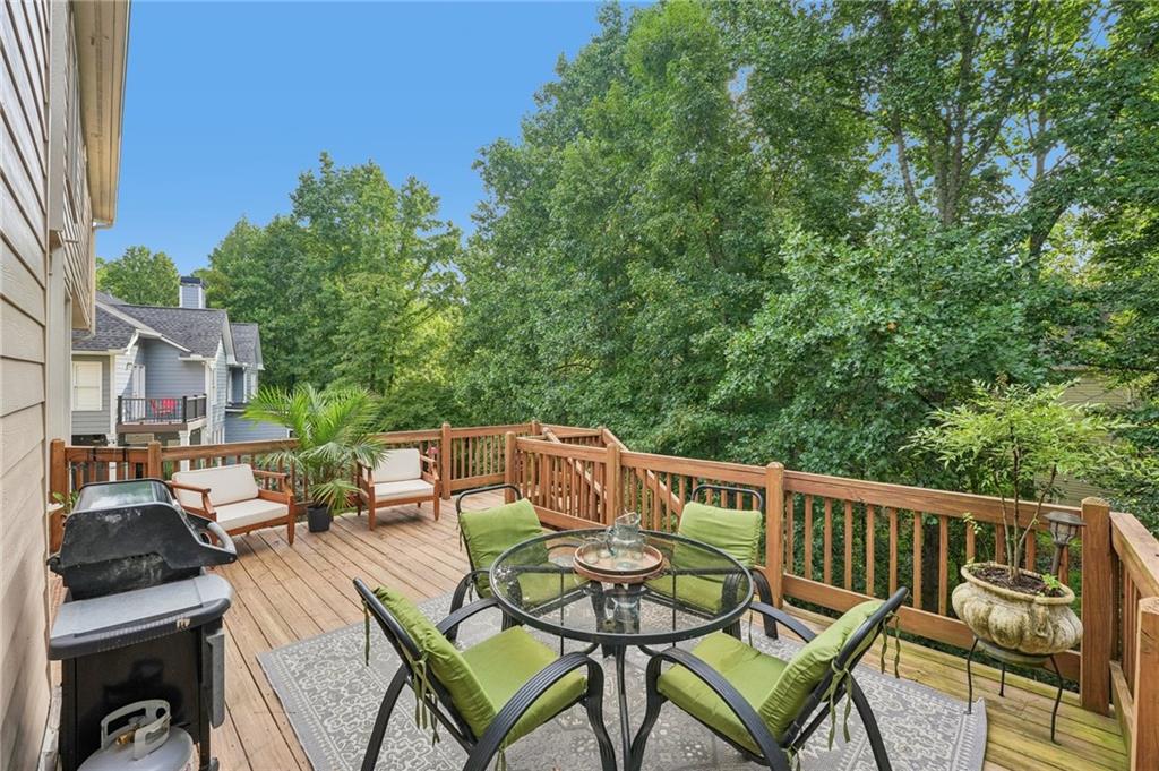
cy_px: 386
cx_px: 580
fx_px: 450
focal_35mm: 14
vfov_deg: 81.1
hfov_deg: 104.3
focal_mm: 14
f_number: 8
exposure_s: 1/200
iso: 320
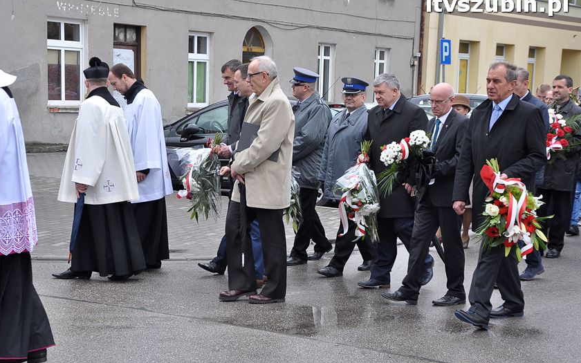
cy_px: 178
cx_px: 288
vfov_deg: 18.7
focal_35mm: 70
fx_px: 1101
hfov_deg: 29.6
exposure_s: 1/250
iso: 320
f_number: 8
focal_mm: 45
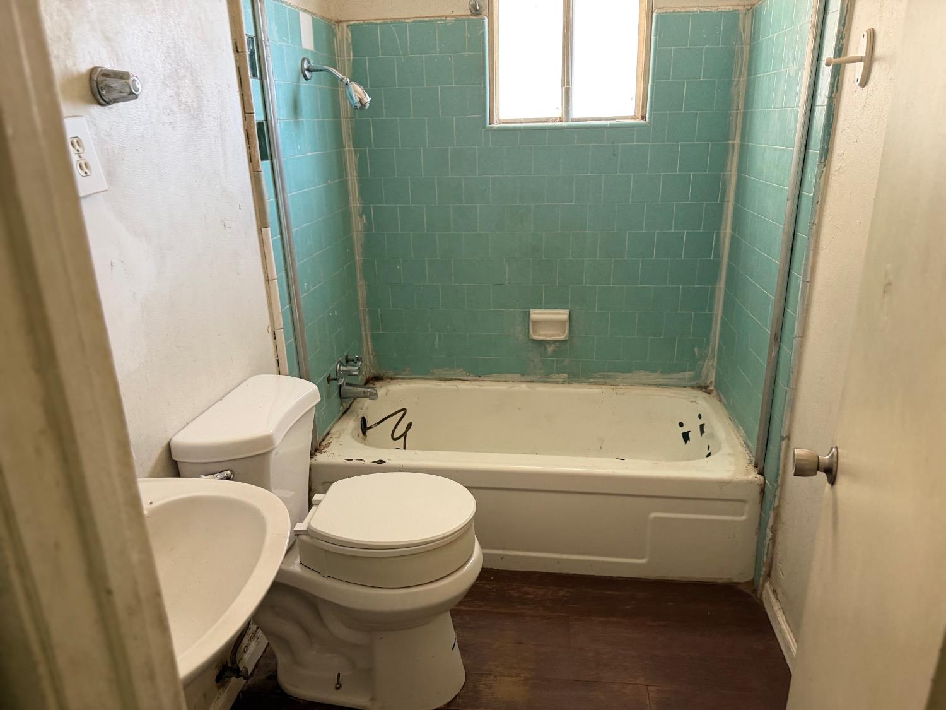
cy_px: 355
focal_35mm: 24
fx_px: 656
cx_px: 473
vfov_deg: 56.8
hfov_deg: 71.6
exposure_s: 1/60
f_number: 1.78
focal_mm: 6.76
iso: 320
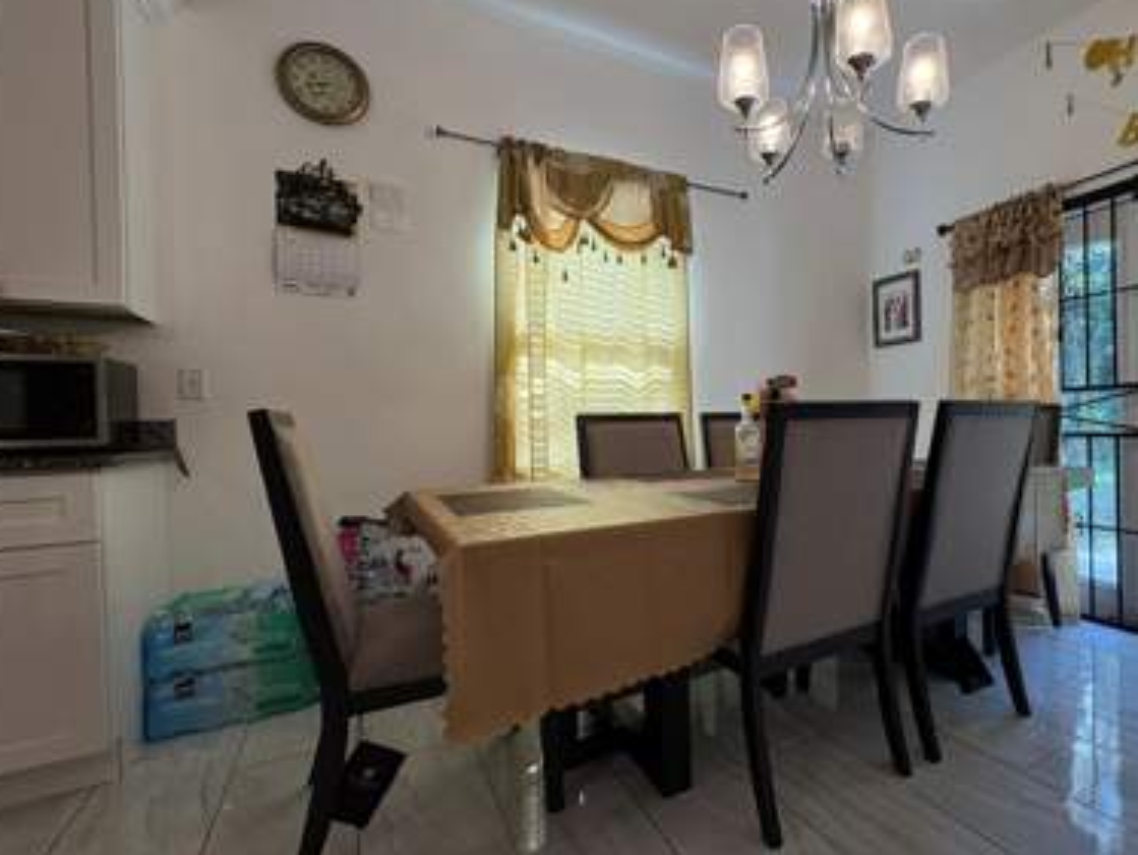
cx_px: 711
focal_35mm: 18
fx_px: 592
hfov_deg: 86.0
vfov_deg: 71.6
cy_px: 431
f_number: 2.2
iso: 100
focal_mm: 2.22
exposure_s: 1/120
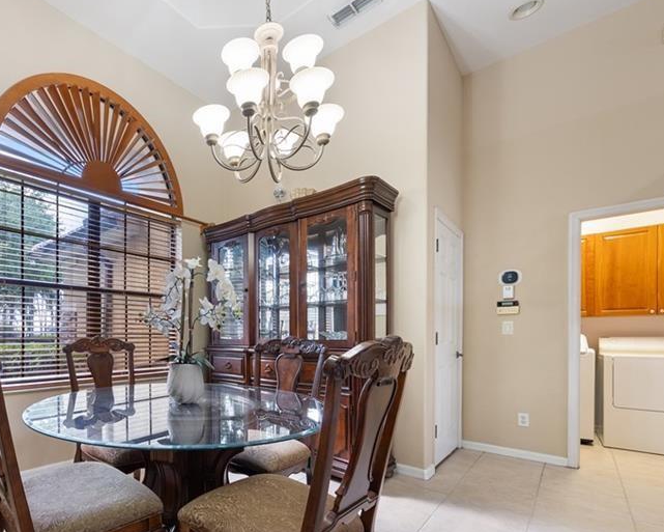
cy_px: 343
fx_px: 354
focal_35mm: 18
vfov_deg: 72.2
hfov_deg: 81.0
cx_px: 182
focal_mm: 12
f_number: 9
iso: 200
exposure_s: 1/1.25
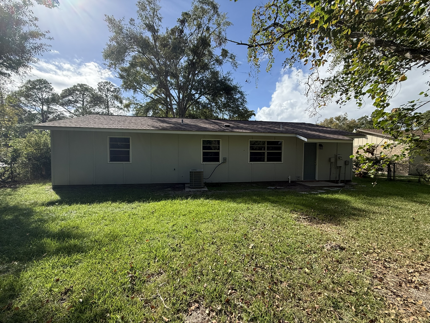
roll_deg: +1.1
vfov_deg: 85.7
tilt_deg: -0.2
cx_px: 215
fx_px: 174
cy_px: 162
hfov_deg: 102.1
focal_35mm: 14
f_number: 2.2
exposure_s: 1/985
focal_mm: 2.22
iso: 64
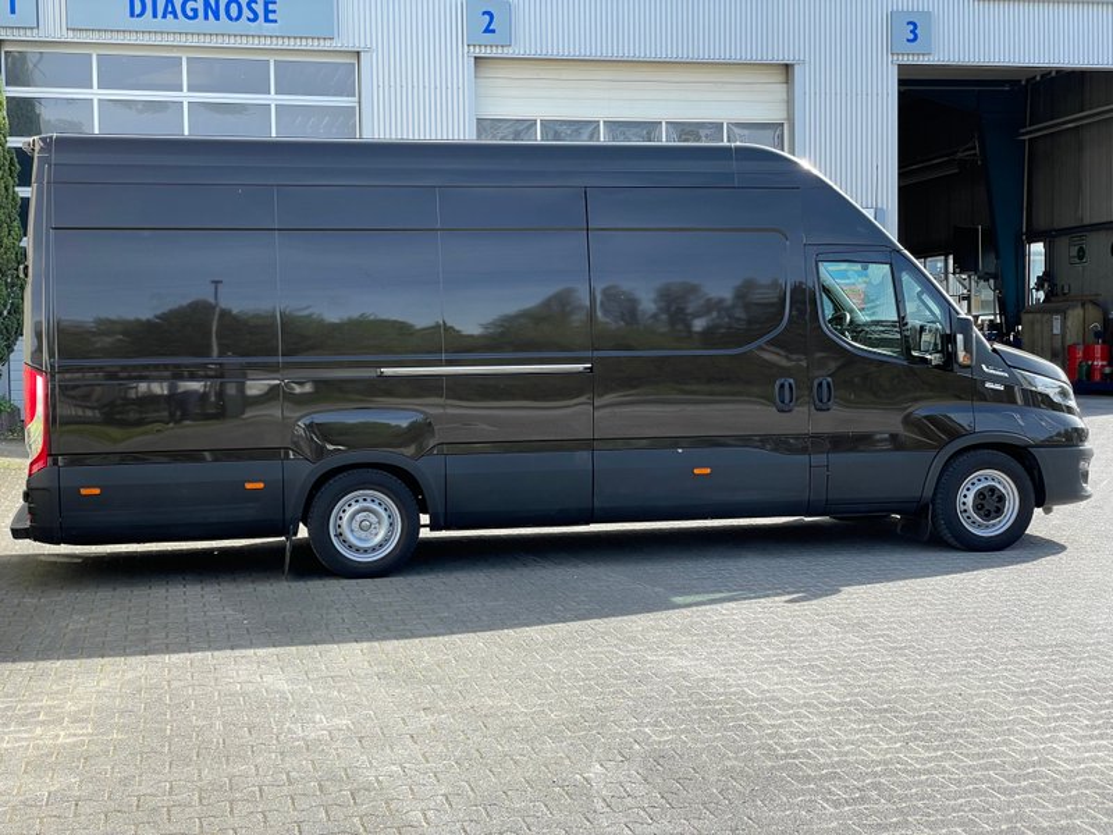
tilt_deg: -1.6
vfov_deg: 28.0
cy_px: 418
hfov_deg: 36.8
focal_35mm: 52
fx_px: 1672
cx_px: 556
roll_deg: +1.0
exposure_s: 1/545
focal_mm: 6
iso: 25
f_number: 2
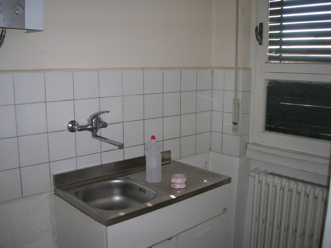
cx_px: 166
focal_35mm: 34
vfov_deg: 41.8
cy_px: 124
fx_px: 325
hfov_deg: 54.0
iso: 50
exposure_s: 1/60.1
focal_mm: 5.7
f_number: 2.9
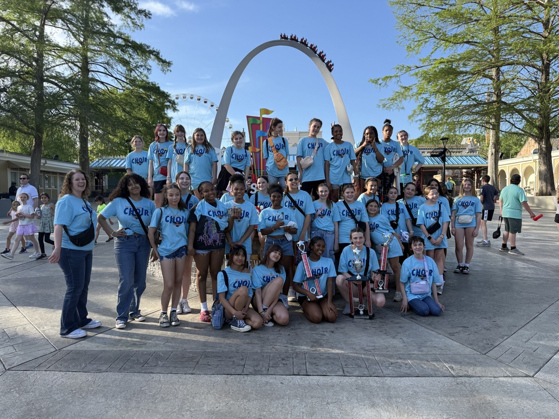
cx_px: 280
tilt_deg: -0.7
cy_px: 210
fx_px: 388
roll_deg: +0.6
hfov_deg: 71.6
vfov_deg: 56.8
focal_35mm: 24
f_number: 1.78
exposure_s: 1/1585
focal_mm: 6.76
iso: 100
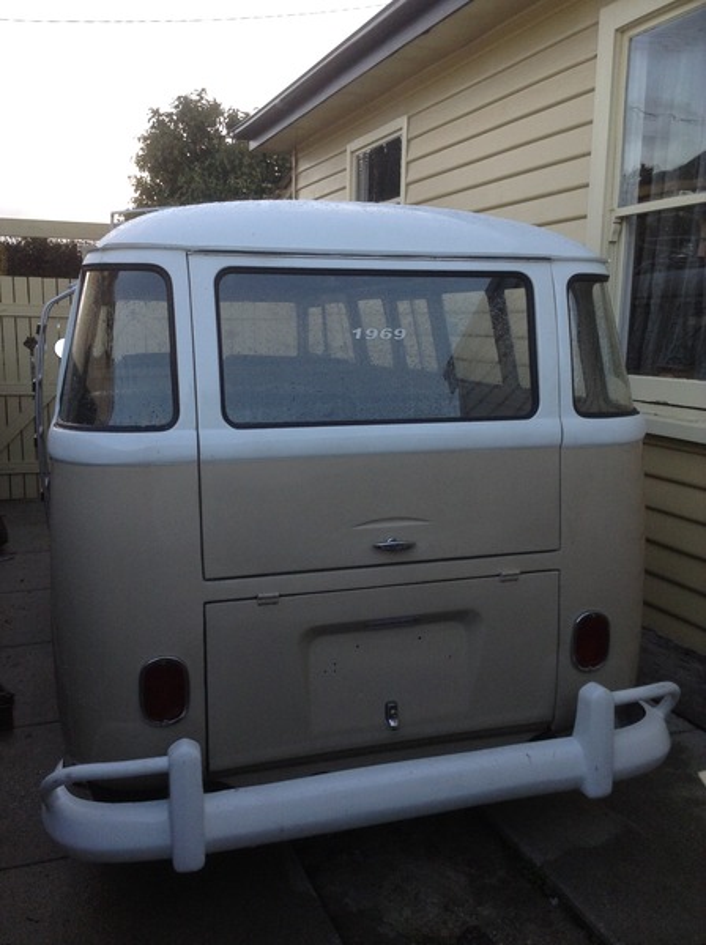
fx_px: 900
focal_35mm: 33
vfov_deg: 55.4
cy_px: 472
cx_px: 353
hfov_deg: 42.8
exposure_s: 1/120
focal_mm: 3.3
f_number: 2.4
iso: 50
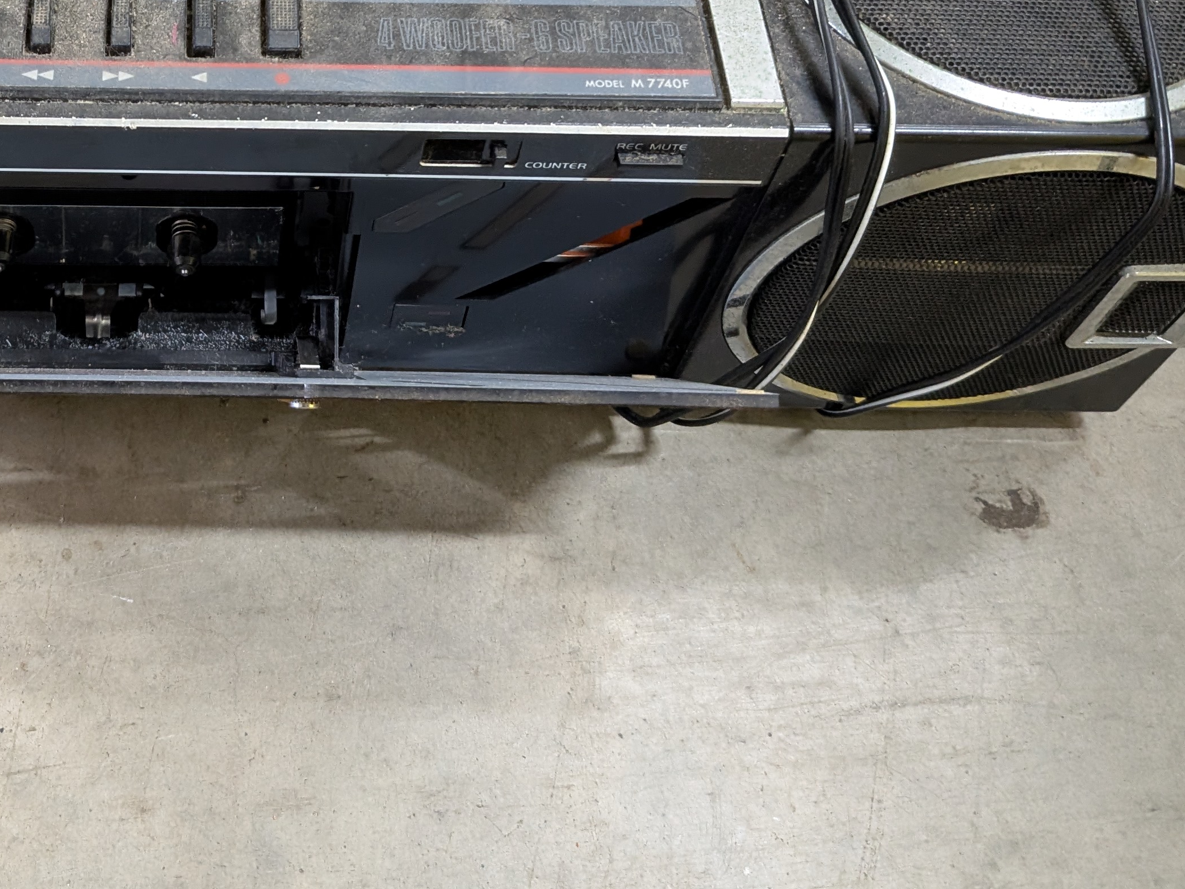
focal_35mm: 46
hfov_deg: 39.0
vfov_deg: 30.3
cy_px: 115
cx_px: 170
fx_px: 1575
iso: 987
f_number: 1.7
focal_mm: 4.53
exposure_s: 1/57.8
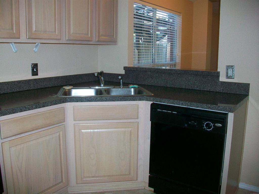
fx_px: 239
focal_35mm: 32
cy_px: 97
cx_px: 130
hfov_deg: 56.8
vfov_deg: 44.2
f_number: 2.8
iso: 120
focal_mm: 5.7
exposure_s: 1/60
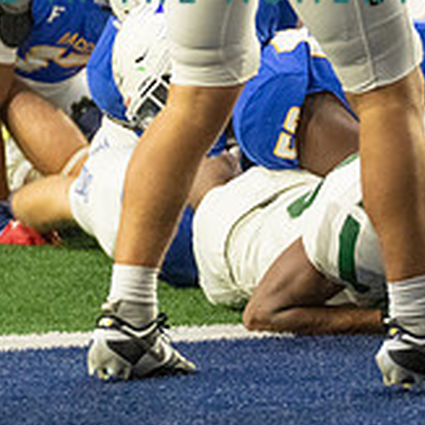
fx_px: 8418
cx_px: 501
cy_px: -12
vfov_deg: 2.9
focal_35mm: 606
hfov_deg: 2.9
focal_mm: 147
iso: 4000
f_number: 2.8
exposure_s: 1/1000
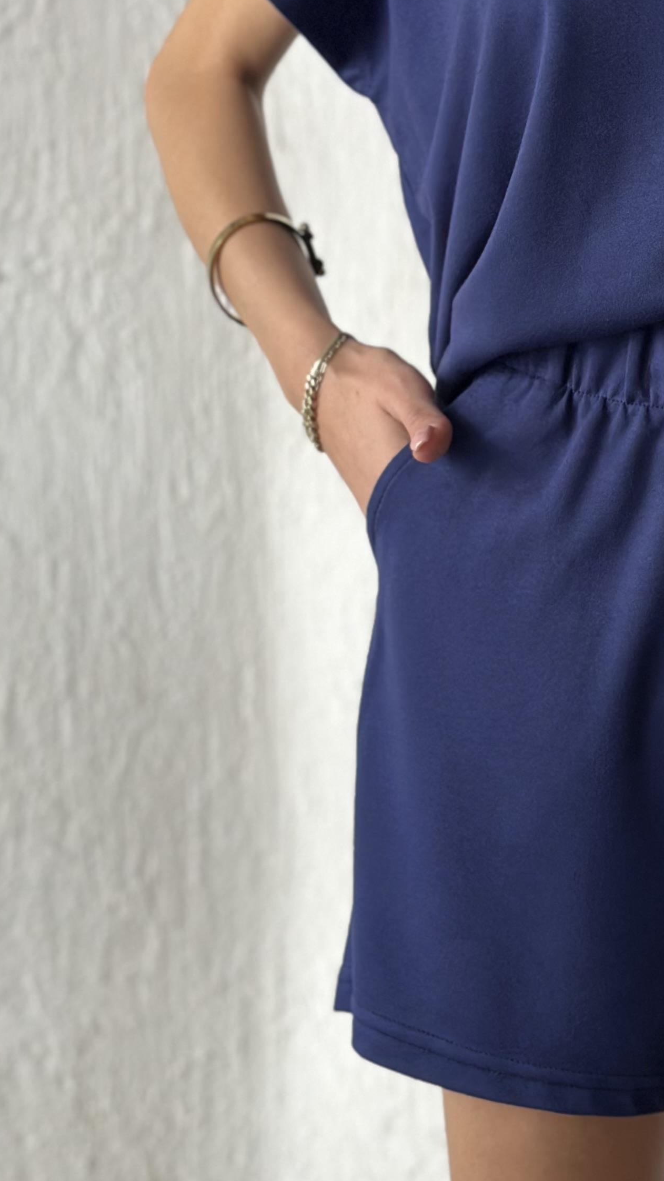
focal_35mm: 94
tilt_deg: -3.3
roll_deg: +0.1
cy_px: 372
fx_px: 2942
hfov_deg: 12.6
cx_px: 739
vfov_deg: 22.6
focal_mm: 6.86
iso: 160
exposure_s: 1/60
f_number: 1.78
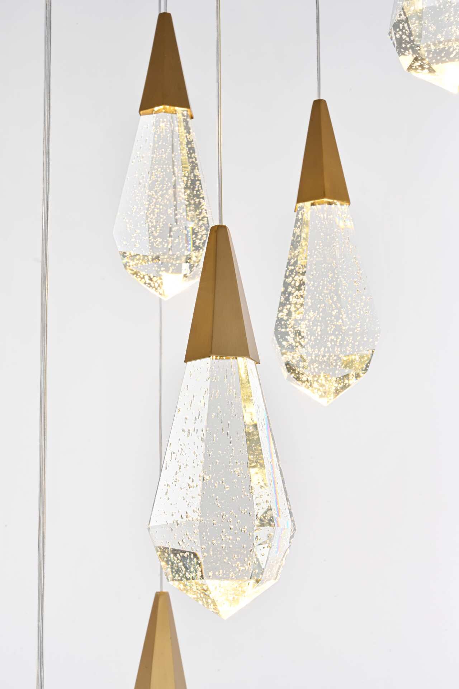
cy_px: 344
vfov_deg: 28.8
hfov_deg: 19.5
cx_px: 230
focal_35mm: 70
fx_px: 1339
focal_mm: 70
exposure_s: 1/2
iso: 100
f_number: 22
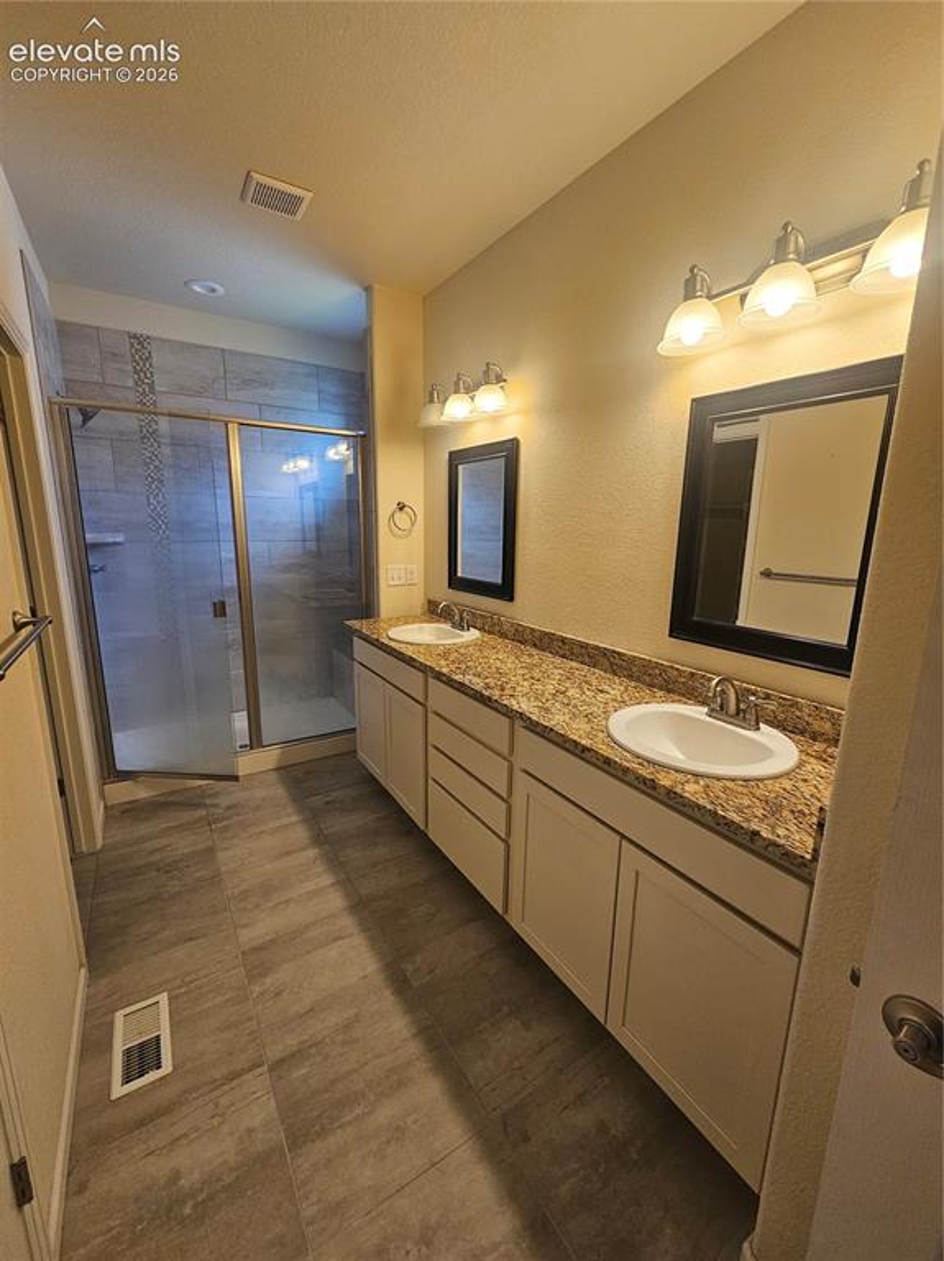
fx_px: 473
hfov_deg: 89.9
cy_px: 630
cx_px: 472
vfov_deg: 106.2
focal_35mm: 13
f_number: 2.2
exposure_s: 1/60
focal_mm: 2.2
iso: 100
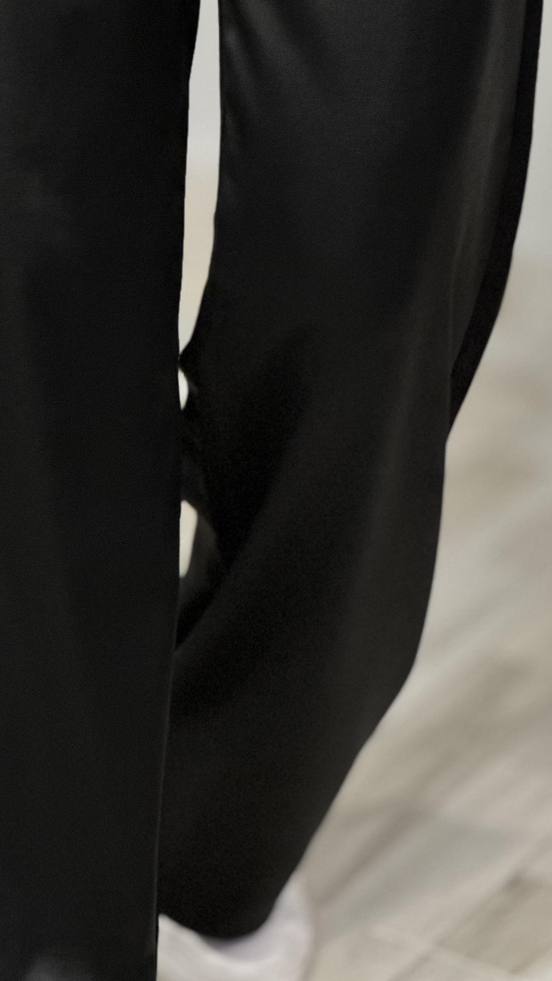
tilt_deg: -22.7
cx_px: 136
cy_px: 235
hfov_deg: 7.0
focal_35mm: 172
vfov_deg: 12.5
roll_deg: -1.1
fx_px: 4477
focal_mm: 9
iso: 200
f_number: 2.8
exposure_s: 1/33
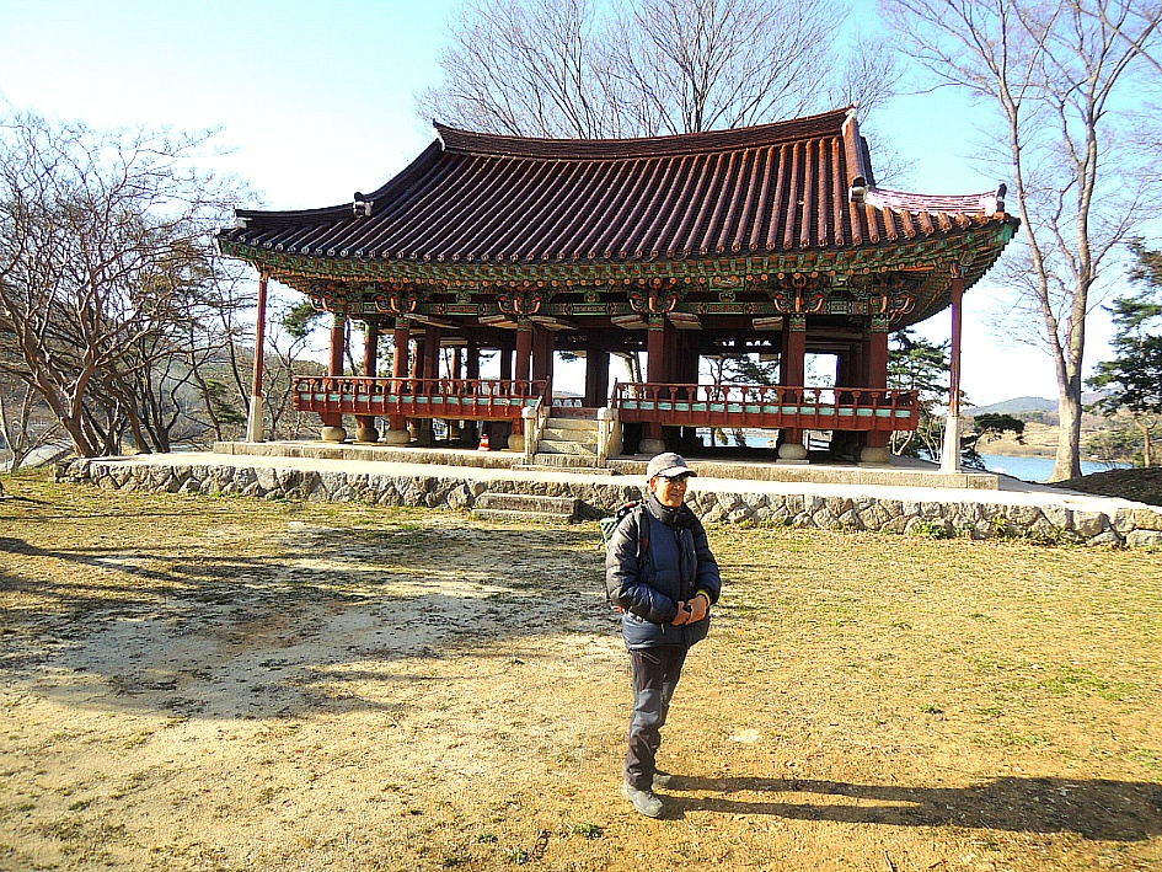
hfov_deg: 71.6
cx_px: 581
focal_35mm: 24
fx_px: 806
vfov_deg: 56.8
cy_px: 436
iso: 100
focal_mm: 4.3
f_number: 2.5
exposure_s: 1/640
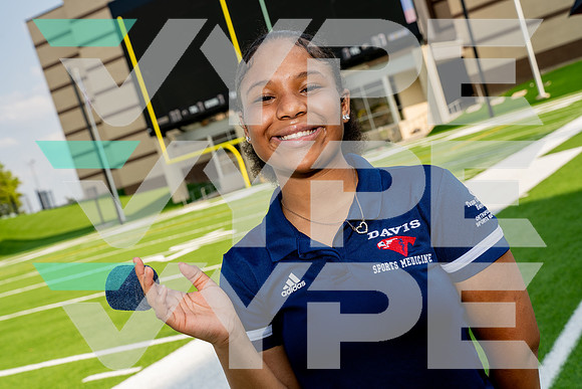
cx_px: 291
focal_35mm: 53
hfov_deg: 37.8
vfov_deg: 25.8
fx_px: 849
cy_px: 194
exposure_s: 1/250
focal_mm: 52
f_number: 8
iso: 100
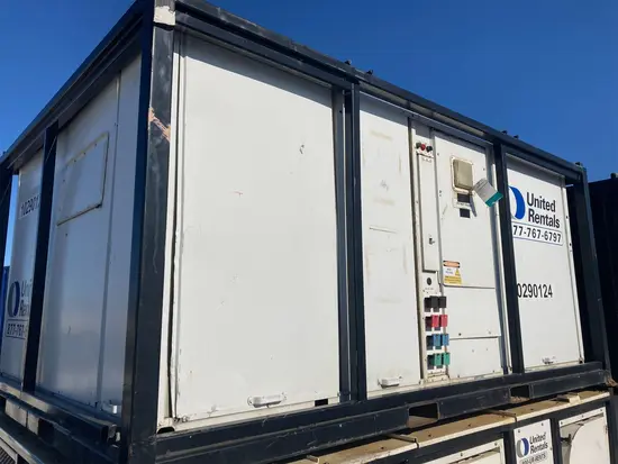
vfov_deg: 49.8
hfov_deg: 63.4
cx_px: 309
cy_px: 232
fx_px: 500
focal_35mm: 28
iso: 20
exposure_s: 1/6944
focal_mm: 3.99
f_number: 1.8
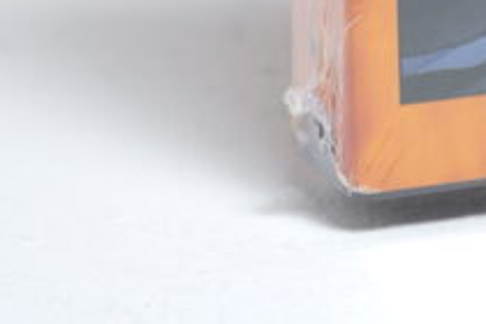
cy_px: -544
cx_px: 641
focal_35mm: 223
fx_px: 3010
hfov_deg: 9.1
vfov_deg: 5.8
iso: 64
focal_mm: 39
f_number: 4
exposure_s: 1/6
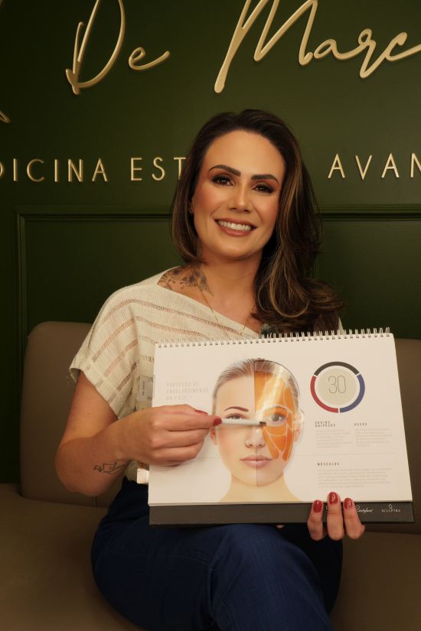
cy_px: 316
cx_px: 210
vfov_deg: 47.9
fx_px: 710
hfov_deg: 33.0
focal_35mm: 40
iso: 500
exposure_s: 1/25
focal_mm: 27
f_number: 16
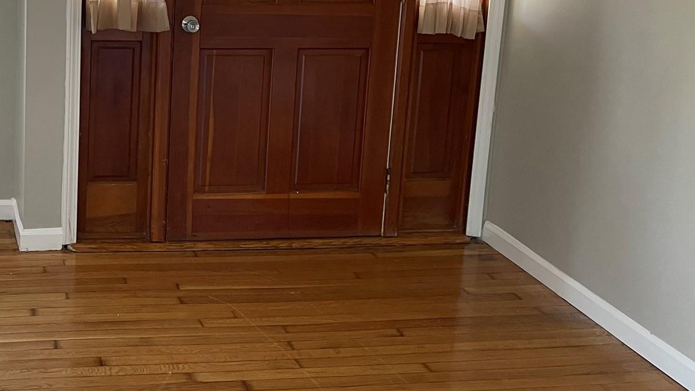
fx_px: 958
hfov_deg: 37.9
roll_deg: -1.7
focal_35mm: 52
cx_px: 108
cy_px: 49
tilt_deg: -12.0
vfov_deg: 22.6
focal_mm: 5.1
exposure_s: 1/60
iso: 400
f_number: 1.6
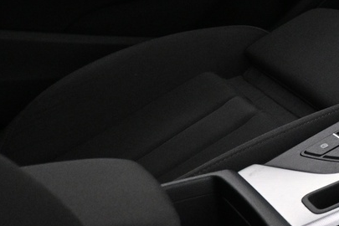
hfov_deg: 16.4
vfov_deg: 13.9
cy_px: -33
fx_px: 904
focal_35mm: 96
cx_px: 675
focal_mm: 16
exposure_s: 1/25
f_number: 3.5
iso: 1600
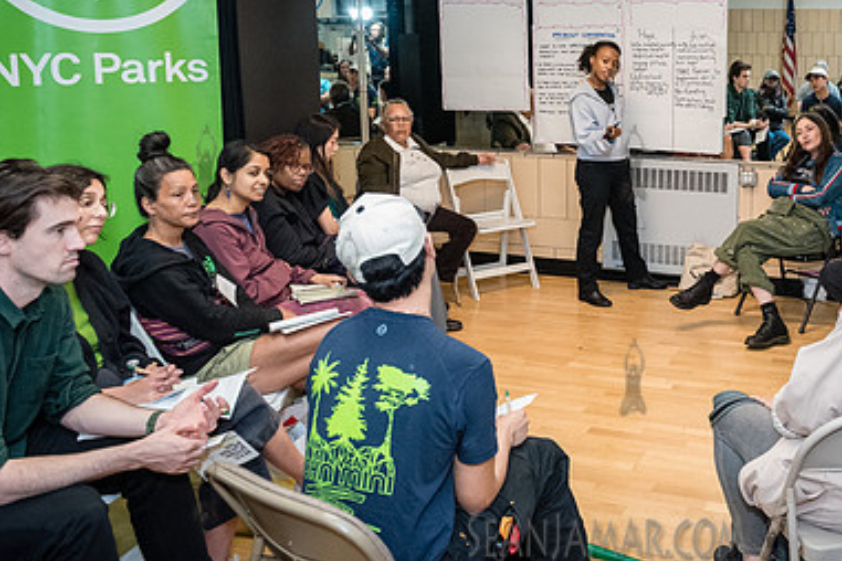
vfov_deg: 34.5
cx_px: 646
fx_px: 889
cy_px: 163
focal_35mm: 38
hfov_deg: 48.4
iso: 5000
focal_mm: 24
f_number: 4
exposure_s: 1/200
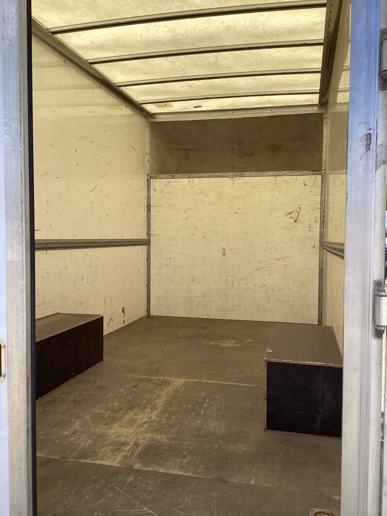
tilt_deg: -3.3
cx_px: 194
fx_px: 462
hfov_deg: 45.5
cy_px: 258
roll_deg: +0.0
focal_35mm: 31
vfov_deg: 58.3
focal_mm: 3.3
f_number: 2.4
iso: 25
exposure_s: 1/420
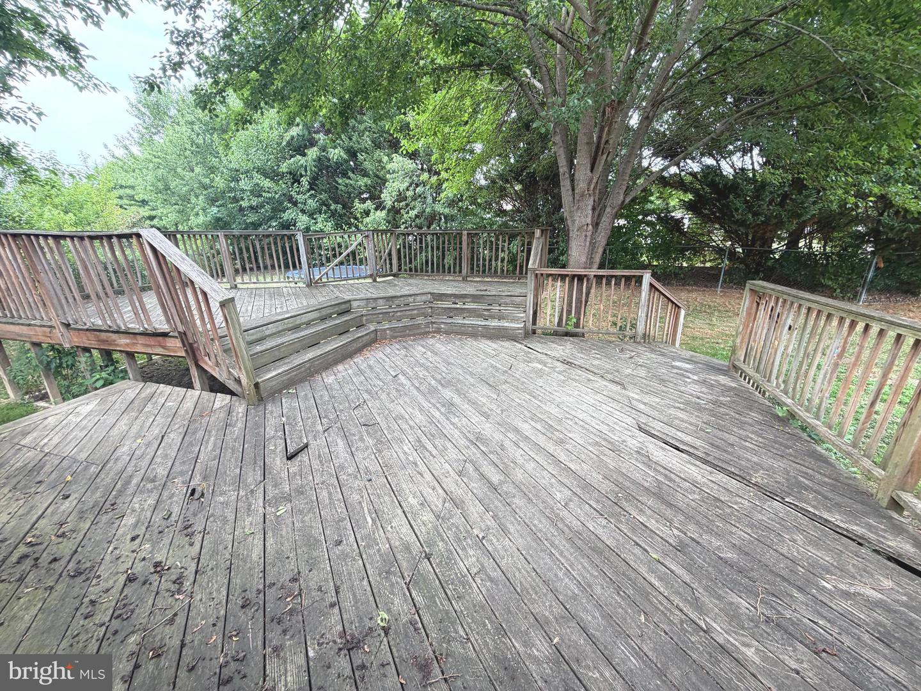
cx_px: 460
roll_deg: +1.1
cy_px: 346
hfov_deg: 102.1
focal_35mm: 14
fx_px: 372
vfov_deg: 85.7
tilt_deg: -16.0
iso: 64
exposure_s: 1/121
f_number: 2.2
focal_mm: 2.22
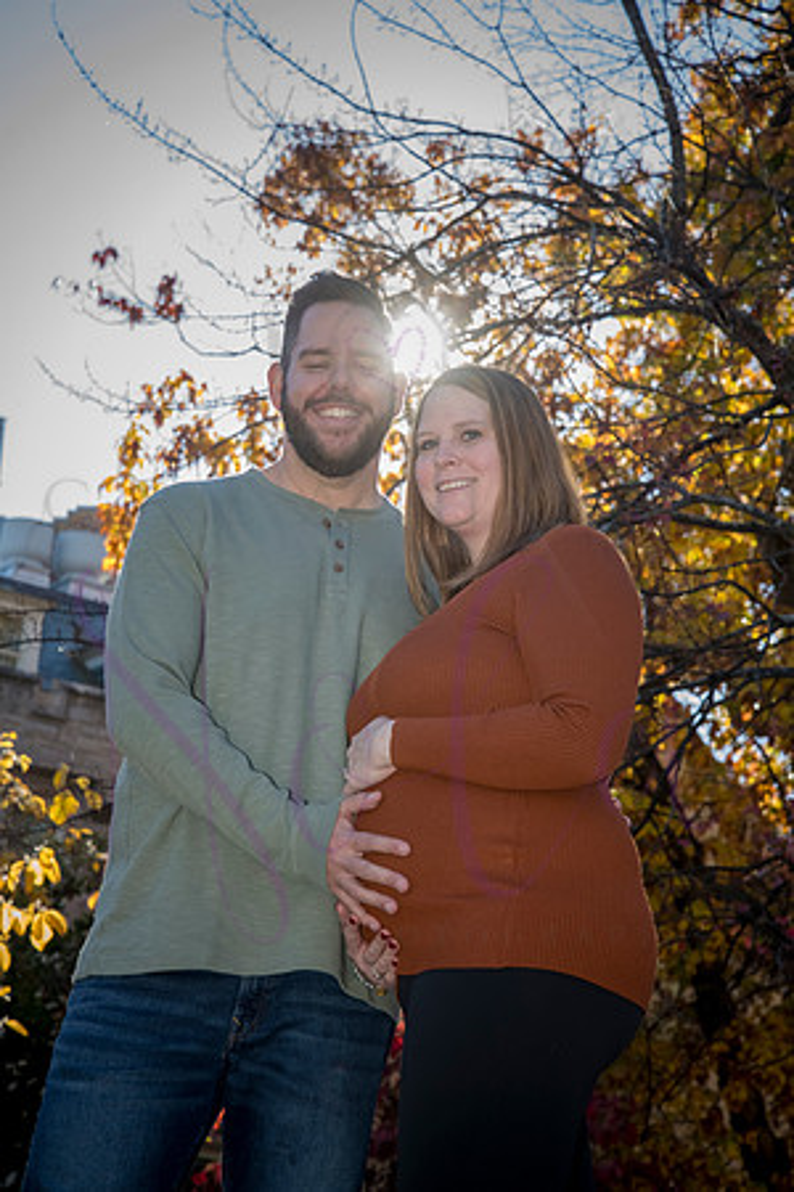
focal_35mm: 85
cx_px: 397
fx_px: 2812
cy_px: 596
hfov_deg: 16.1
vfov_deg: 23.9
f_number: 10
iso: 640
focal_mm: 85
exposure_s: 1/160
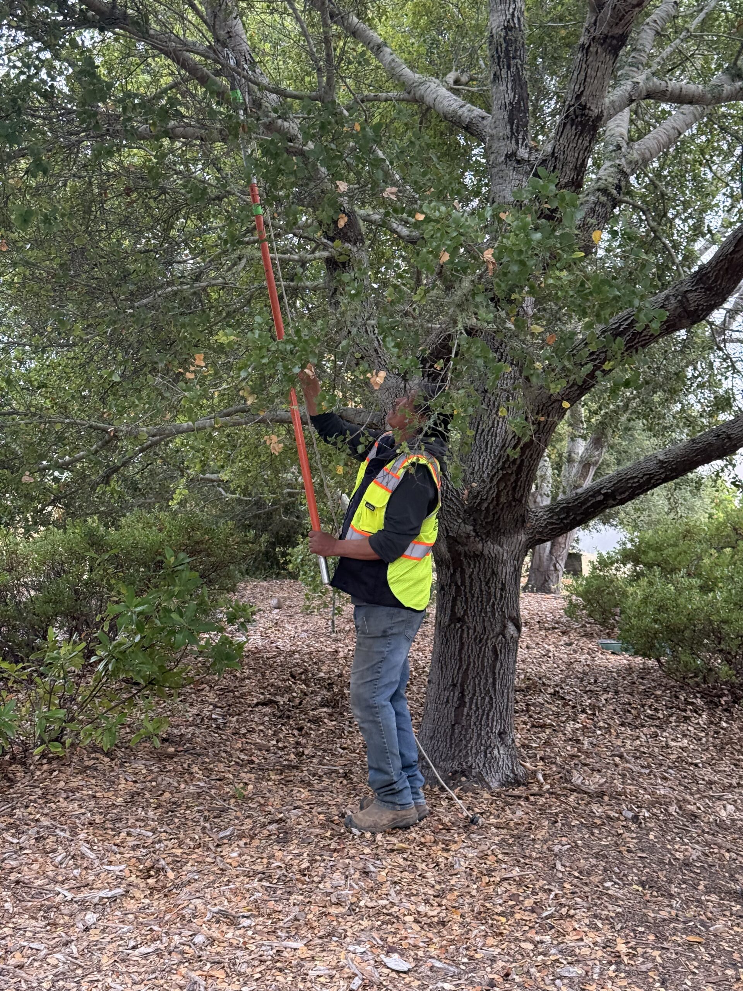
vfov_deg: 39.7
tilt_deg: +5.5
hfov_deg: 30.3
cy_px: 496
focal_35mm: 48
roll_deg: -0.5
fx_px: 1374
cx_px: 372
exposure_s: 1/211
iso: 200
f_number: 1.78
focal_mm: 6.76
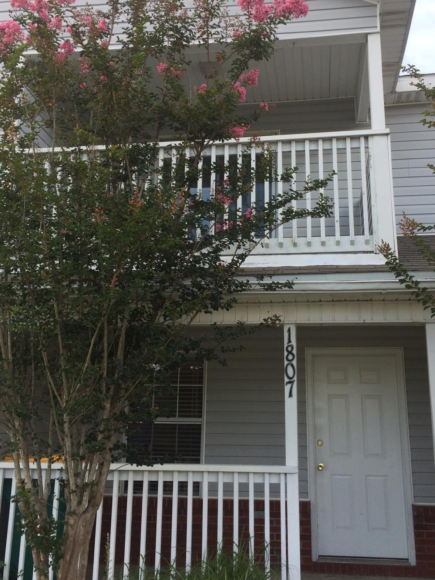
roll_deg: -0.4
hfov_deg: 38.6
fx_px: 620
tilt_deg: +13.8
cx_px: 232
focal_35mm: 37
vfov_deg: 50.0
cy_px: 250
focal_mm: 4.15
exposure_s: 1/363
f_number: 2.2
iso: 32
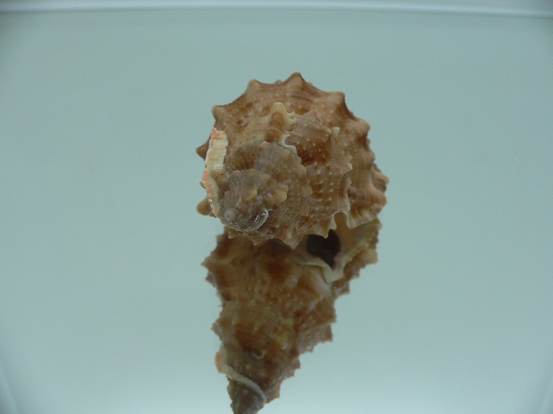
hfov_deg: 52.6
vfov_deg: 40.7
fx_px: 559
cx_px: 276
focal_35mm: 35
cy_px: 207
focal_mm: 4.6
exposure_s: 1/60
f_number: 2.8
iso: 80
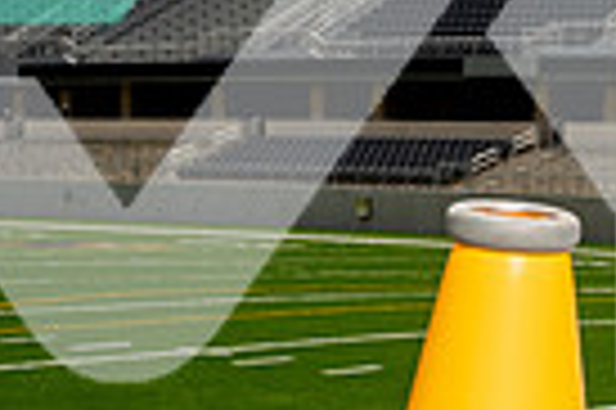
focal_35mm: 104
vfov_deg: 12.3
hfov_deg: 17.8
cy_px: 687
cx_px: 895
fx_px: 1777
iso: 100
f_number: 13
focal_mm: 23
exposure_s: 1/250
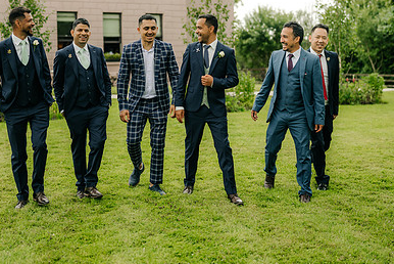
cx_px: 160
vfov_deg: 24.8
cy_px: 69
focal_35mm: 54
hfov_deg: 36.7
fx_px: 591
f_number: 1.6
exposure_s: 1/640
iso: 100
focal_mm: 35
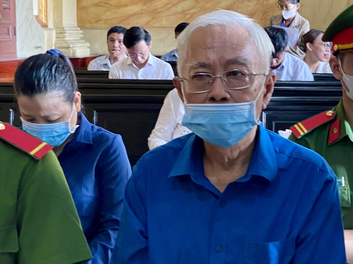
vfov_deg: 22.9
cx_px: 176
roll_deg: -0.5
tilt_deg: -6.9
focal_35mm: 64
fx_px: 653
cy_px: 132
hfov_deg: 30.3
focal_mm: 7.5
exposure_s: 1/60
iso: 800
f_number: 2.2
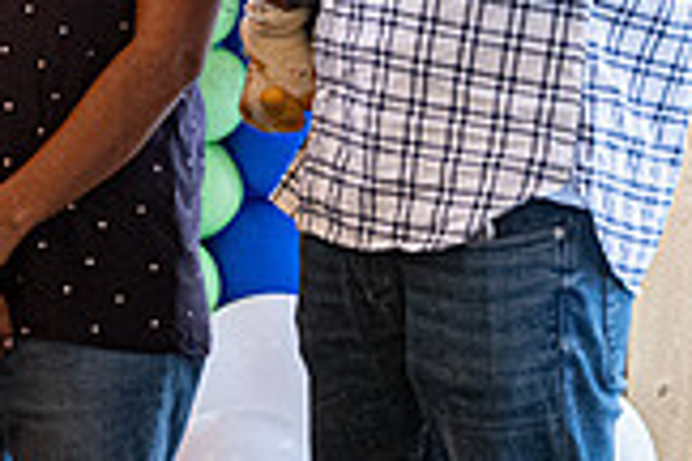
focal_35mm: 268
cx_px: -158
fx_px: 5151
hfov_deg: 7.6
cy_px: -233
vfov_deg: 5.1
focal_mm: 50
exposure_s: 1/60
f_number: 2.8
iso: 3200
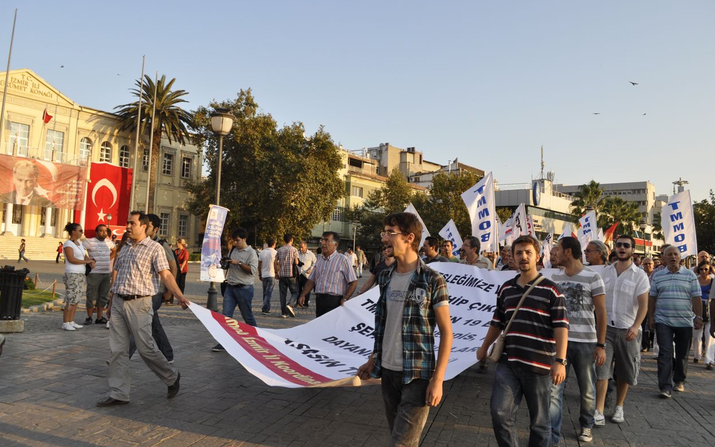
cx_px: 358
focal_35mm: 28
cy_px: 208
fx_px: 546
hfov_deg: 66.5
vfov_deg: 44.5
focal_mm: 18
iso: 200
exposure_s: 1/200
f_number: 7.1
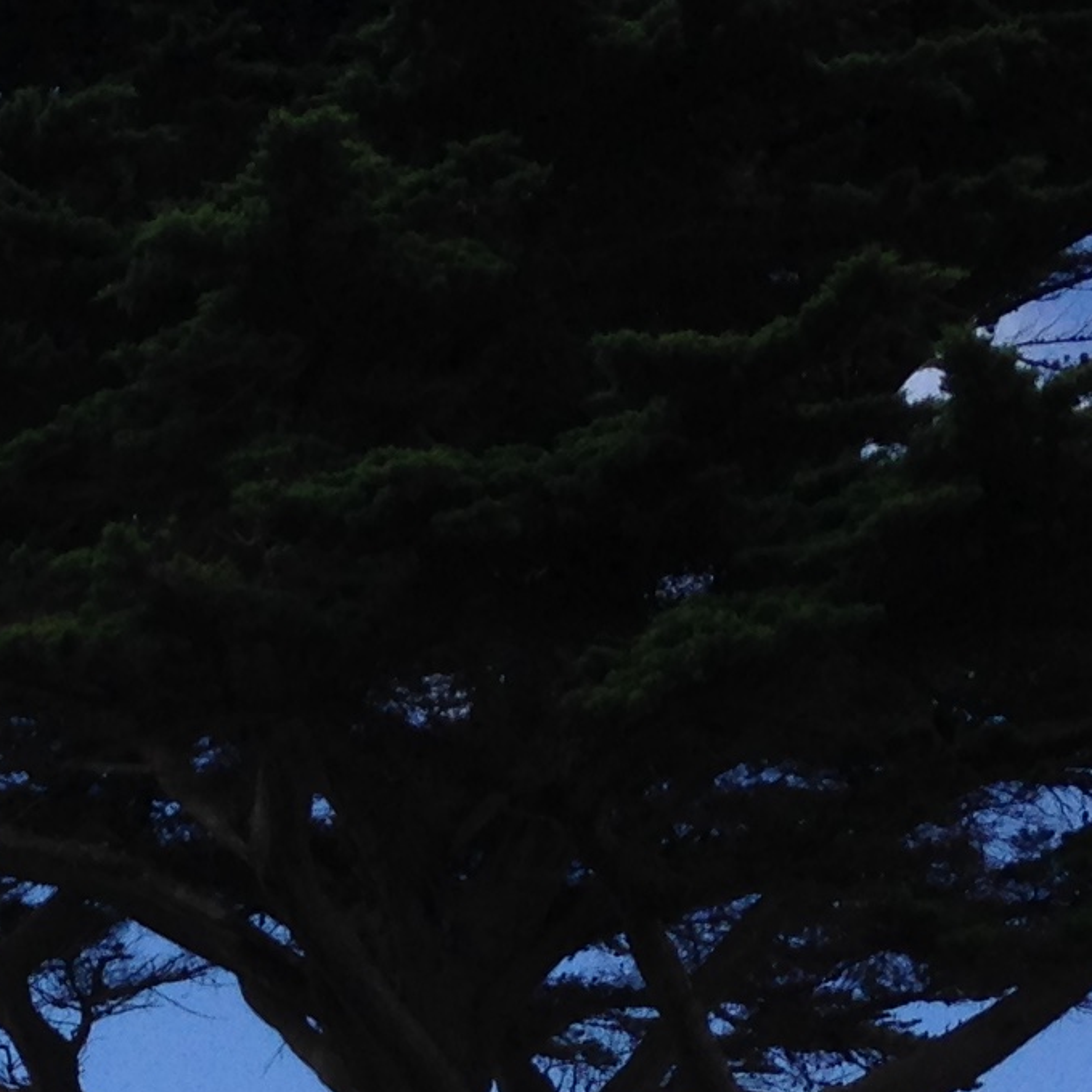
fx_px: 4997
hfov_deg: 12.2
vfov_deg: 12.3
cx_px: -255
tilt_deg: +15.4
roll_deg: -1.2
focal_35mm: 140
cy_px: 1073
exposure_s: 1/2710
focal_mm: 4.12
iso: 50
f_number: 2.4
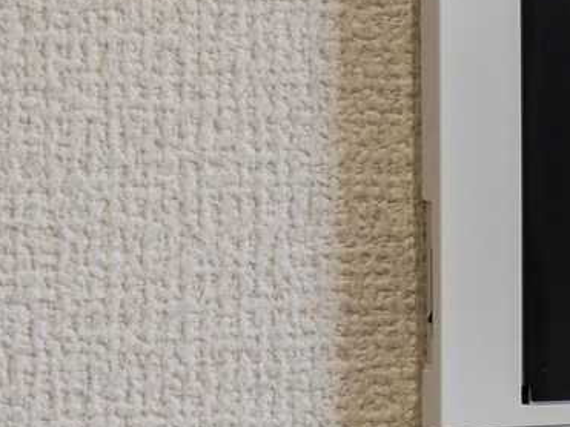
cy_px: 237
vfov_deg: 11.2
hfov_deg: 14.3
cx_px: 734
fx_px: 2173
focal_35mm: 132
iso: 139
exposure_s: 1/120
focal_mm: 5.43
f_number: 1.89
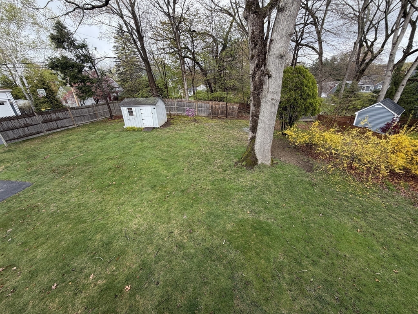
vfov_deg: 85.7
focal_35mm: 14
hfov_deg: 102.1
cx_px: 209
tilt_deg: -23.5
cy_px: 157
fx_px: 169
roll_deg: +3.5
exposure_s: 1/318
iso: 50
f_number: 2.2
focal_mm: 2.22
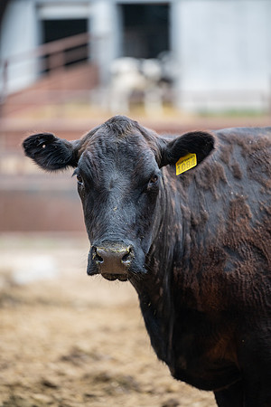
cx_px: 136
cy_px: 204
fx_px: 2258
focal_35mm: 200
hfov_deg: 6.9
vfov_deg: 10.3
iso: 125
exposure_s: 1/800
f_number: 2.8
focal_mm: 200
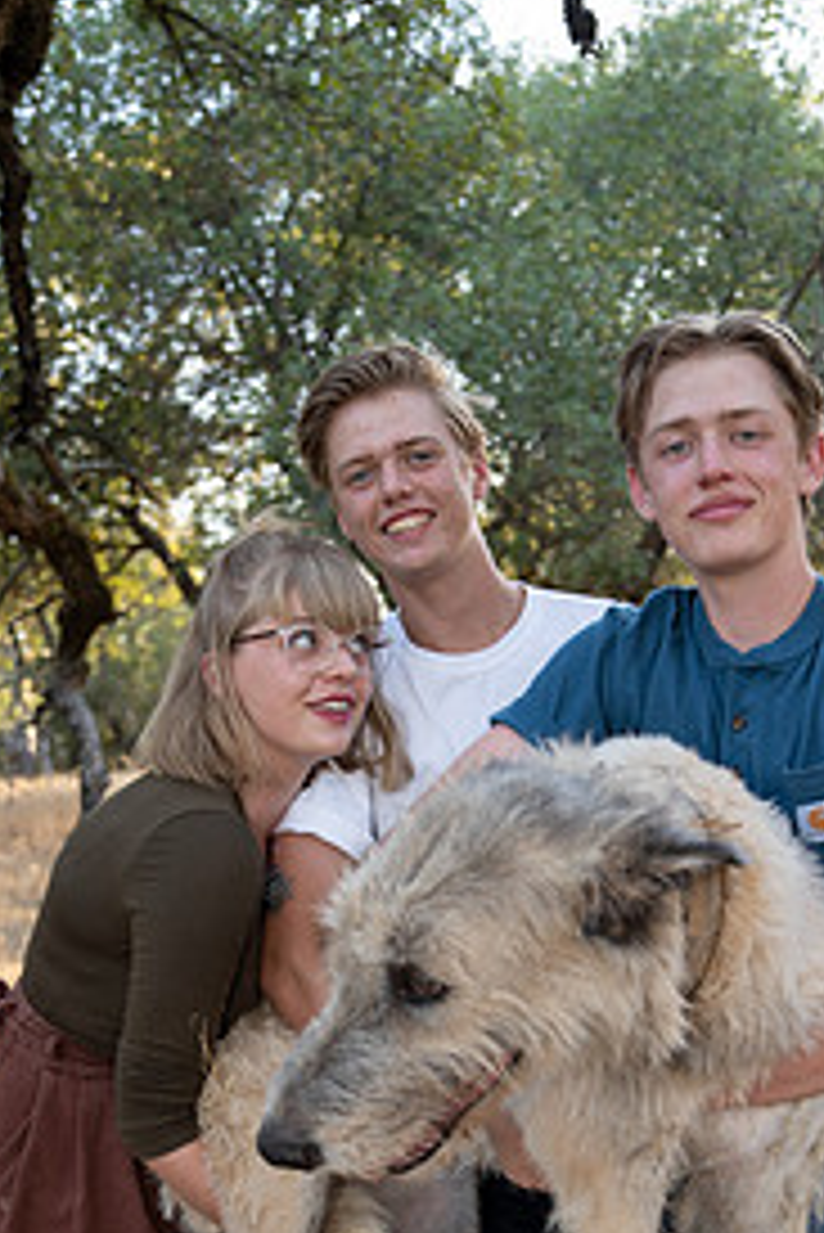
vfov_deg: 45.6
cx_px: 437
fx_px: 1406
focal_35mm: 41
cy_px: 940
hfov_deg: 32.7
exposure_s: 1/160
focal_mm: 25
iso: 250
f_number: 2.8
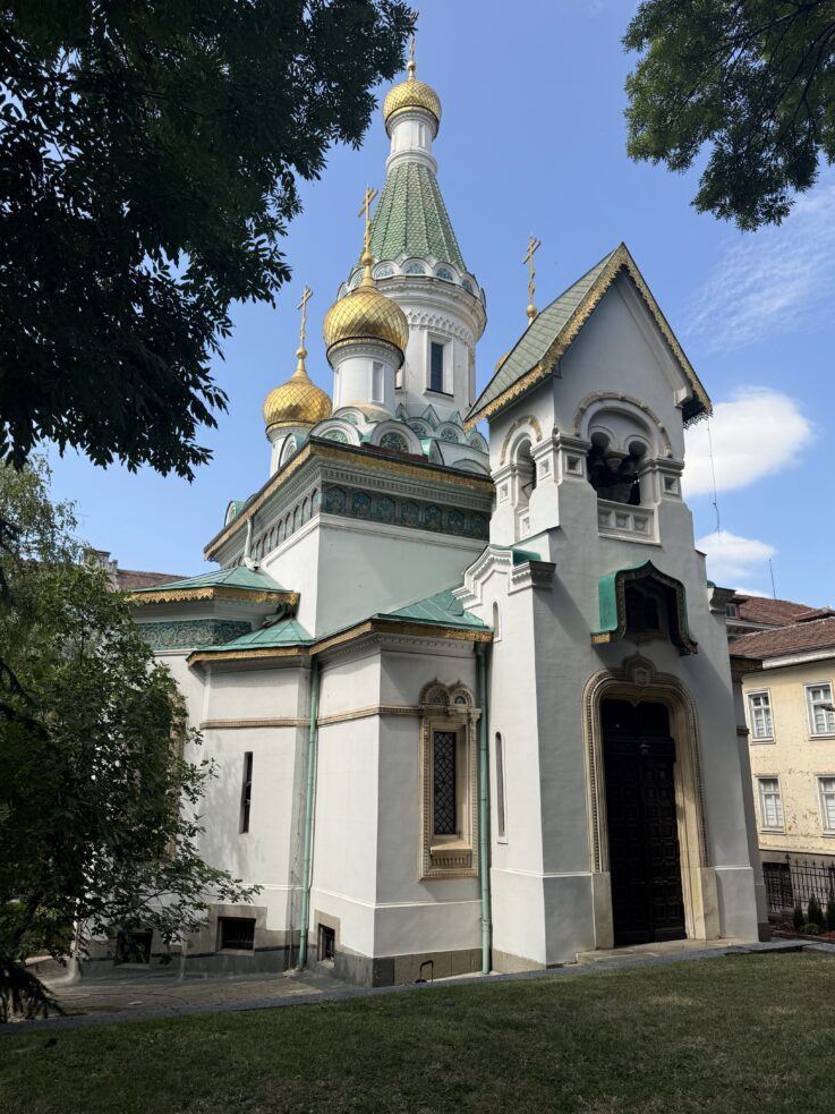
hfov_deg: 54.9
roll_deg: -0.8
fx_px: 804
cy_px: 561
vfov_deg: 69.4
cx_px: 418
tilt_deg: +16.3
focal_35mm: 25
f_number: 1.78
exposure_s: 1/2907
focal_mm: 6.76
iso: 80
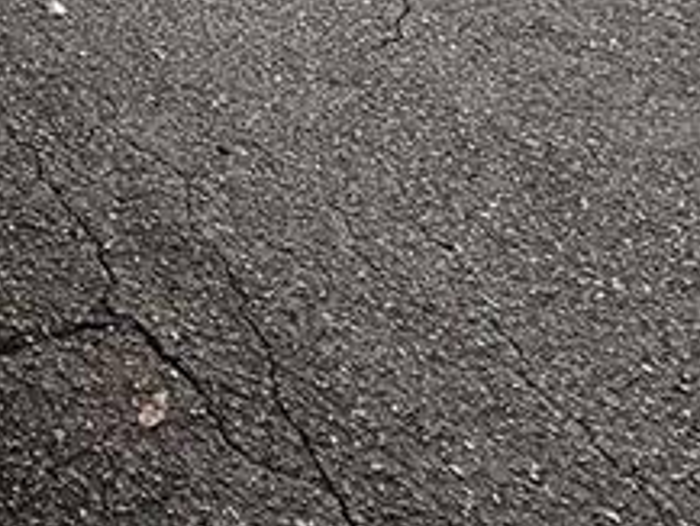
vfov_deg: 15.6
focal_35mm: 66
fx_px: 1335
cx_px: -274
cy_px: -632
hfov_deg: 24.5
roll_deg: -1.3
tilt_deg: +1.3
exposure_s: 1/4425
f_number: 2.2
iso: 64
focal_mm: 2.22
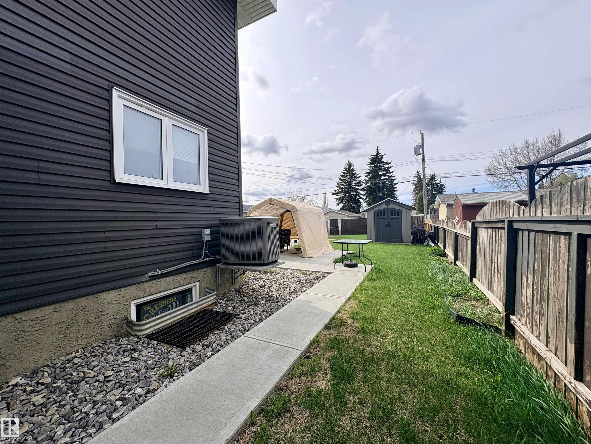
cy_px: 222
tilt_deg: +1.1
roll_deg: +1.9
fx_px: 239
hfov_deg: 102.1
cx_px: 296
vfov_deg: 85.7
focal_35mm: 14
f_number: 2.2
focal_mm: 2.22
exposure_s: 1/2674
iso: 50
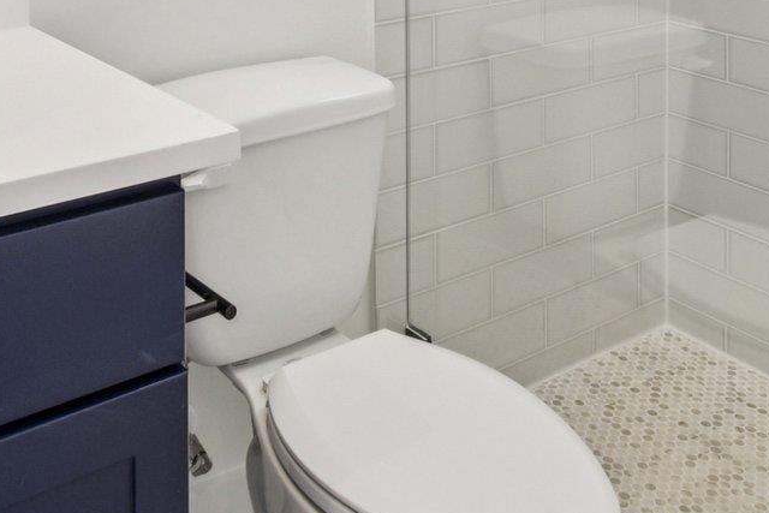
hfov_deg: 40.4
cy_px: -273
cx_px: 237
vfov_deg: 22.6
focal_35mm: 48
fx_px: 1025
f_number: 8
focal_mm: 10
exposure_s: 1/25
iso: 400
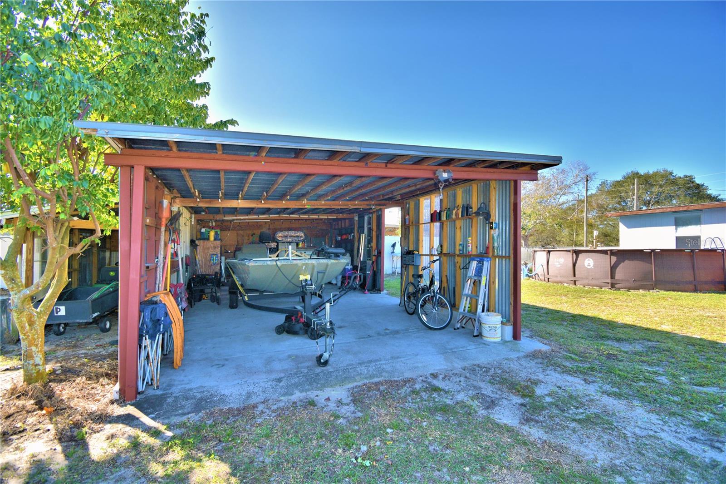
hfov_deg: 100.4
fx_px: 302
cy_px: 242
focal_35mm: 15
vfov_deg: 77.3
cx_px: 363
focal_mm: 10
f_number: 5.6
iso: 100
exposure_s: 1/250
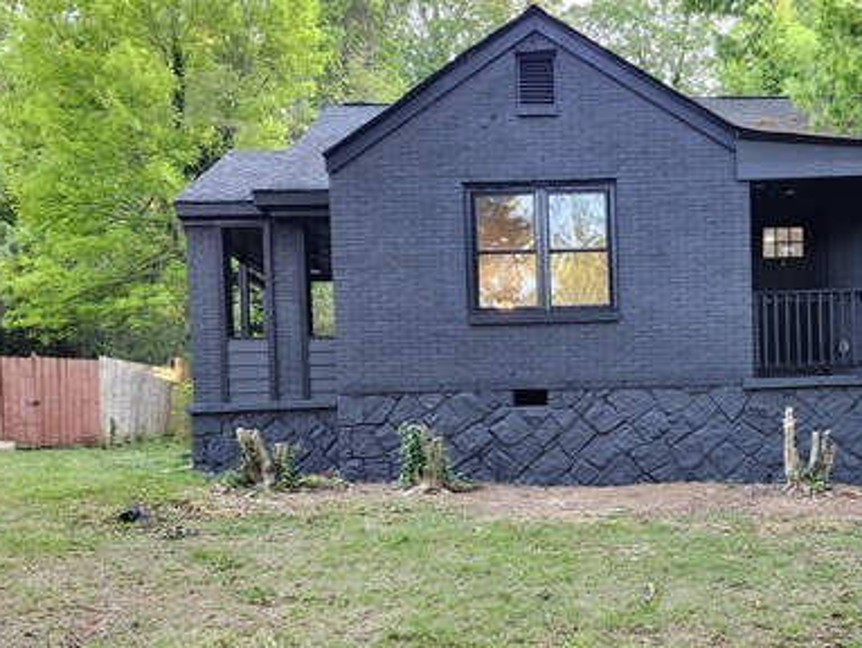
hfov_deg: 45.4
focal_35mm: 40
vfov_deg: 35.2
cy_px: 490
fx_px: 997
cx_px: 629
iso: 200
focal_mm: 5.54
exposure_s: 1/120
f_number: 1.8
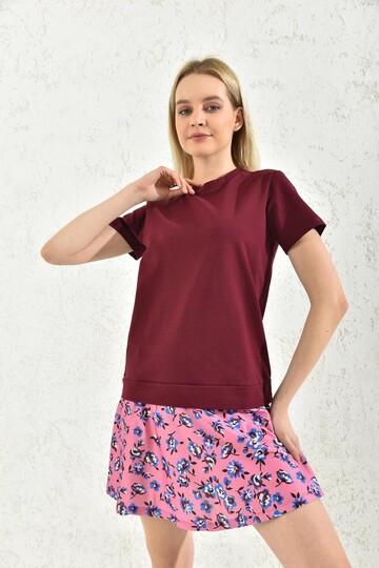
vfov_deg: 54.4
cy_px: 284
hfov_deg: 37.9
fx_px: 553
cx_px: 190
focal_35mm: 35
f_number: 7.1
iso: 100
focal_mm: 35
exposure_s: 1/160
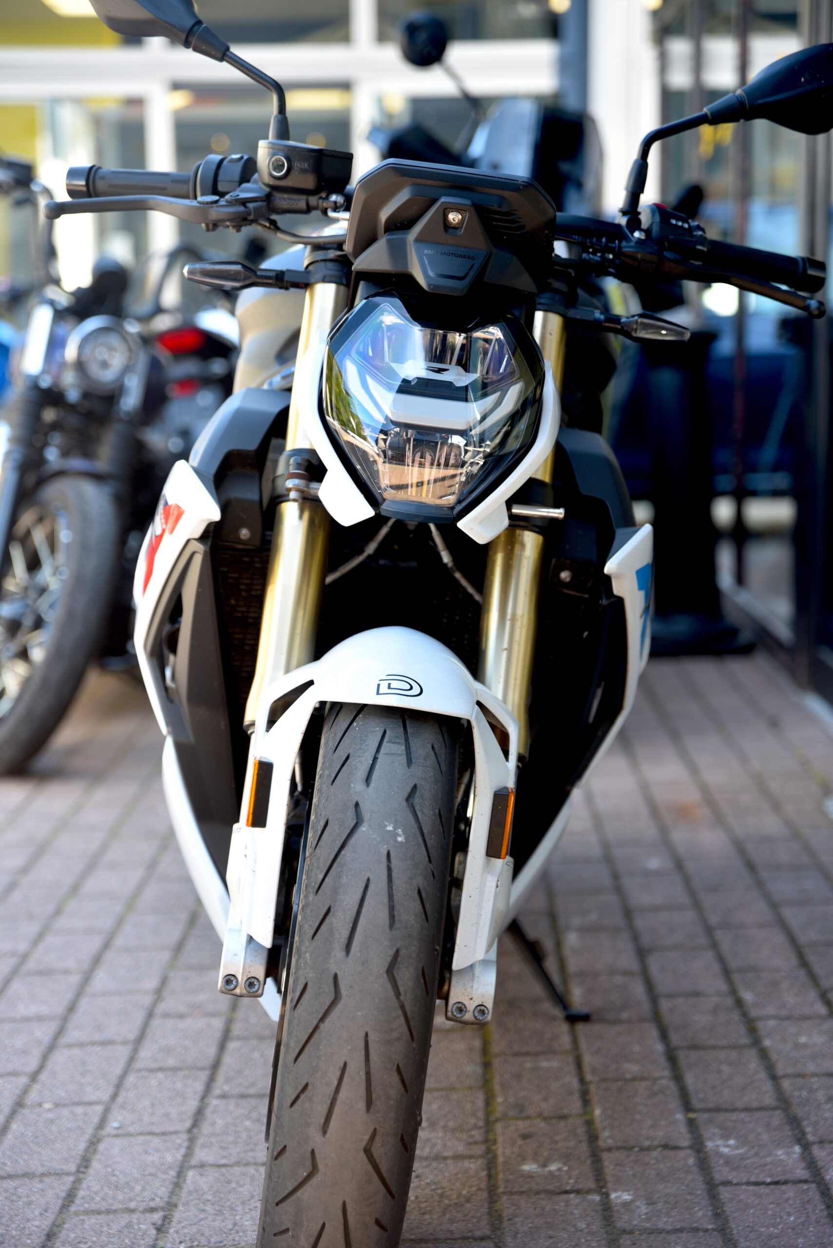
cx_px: 416
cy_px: 624
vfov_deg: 28.8
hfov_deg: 19.5
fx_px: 2427
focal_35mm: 70
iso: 100
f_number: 3.2
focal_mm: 70
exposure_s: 1/60
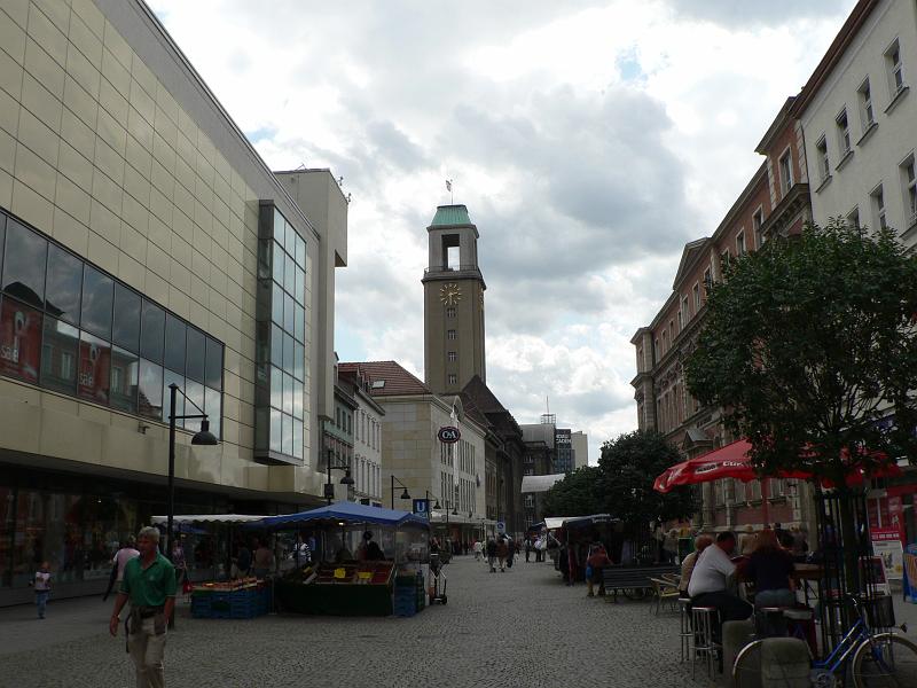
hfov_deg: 51.4
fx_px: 954
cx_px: 458
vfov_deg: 39.7
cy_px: 344
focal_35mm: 36
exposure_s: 1/500
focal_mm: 6
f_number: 5.6
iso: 80
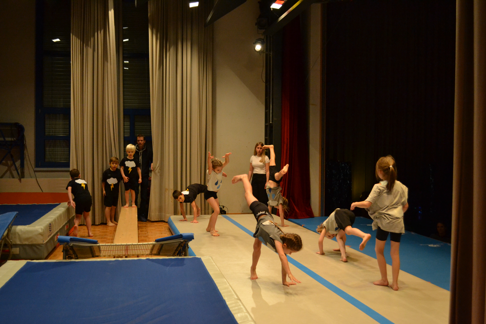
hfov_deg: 49.6
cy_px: 162
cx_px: 243
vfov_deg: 34.2
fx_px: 526
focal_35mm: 39
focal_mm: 26
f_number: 4.2
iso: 2200
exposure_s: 1/500
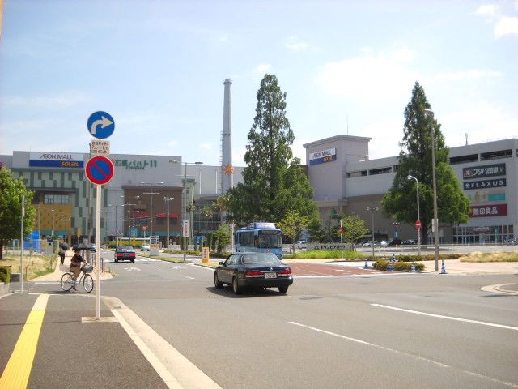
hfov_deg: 45.8
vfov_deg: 35.1
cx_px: 259
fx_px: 614
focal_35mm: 41
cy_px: 194
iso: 64
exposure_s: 1/218
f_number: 5.5
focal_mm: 6.72
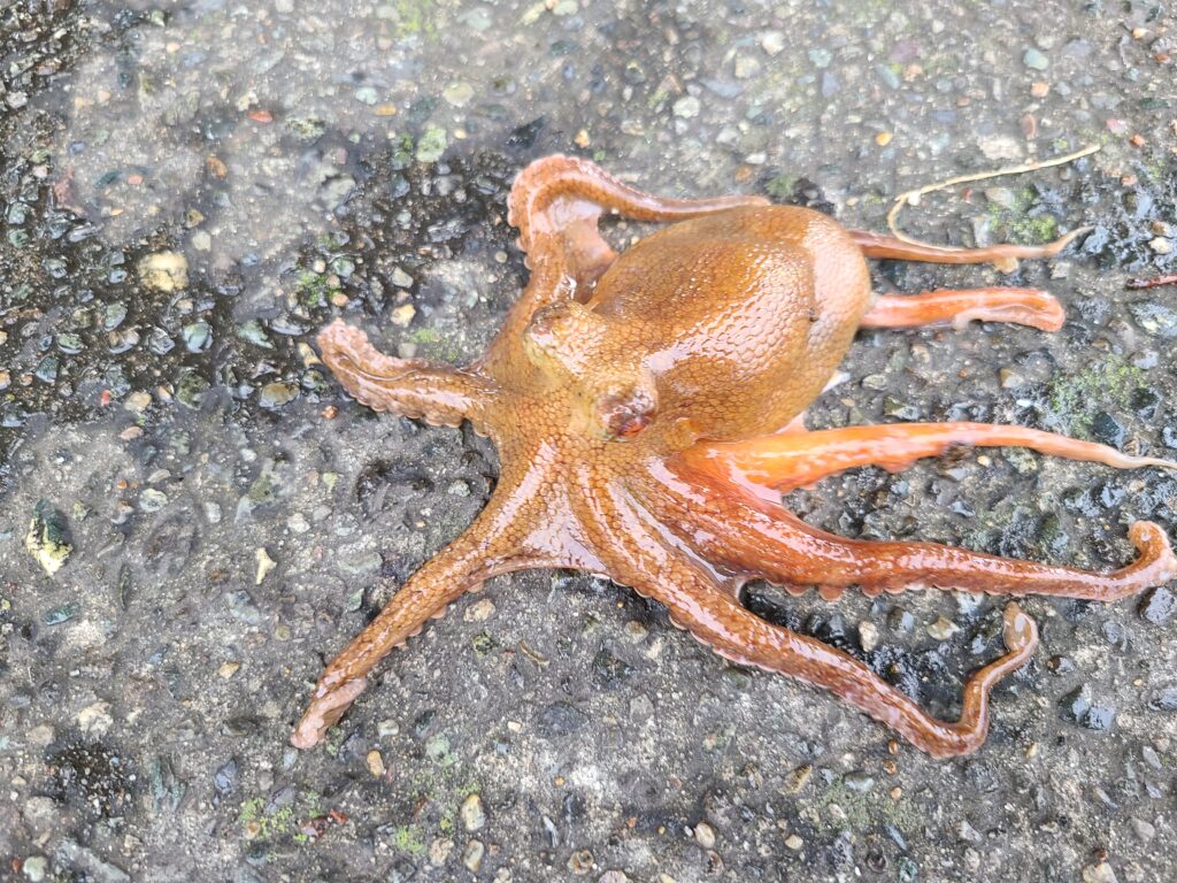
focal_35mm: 26
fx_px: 884
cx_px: 588
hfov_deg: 67.3
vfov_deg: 53.1
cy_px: 442
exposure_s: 1/50
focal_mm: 5.4
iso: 64
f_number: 1.8
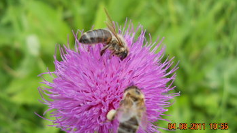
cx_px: 118
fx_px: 283
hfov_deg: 45.5
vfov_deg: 26.5
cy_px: 56
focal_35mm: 45
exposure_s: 1/200
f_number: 3.1
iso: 80
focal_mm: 6.72
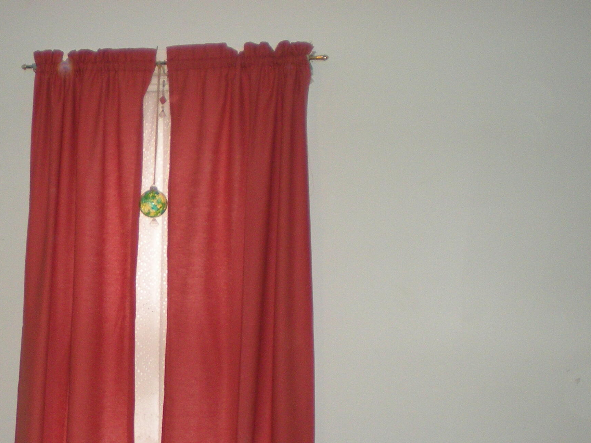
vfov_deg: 21.9
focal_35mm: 66
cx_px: 100
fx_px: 1127
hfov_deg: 28.6
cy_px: 363
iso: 192
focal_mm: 6.3
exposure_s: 1/60
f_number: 3.1
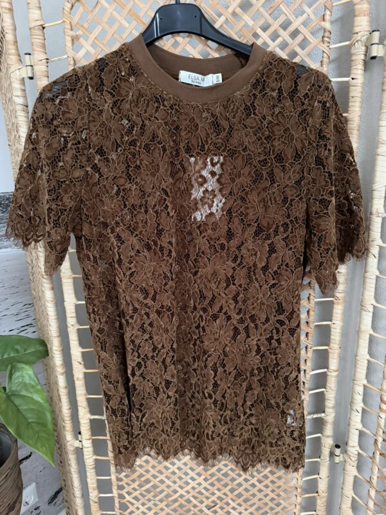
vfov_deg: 71.6
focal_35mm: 24
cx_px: 193
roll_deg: +1.7
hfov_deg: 56.8
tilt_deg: -16.5
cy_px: 258
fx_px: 357
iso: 1000
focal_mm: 6.76
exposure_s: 1/33
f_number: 1.78
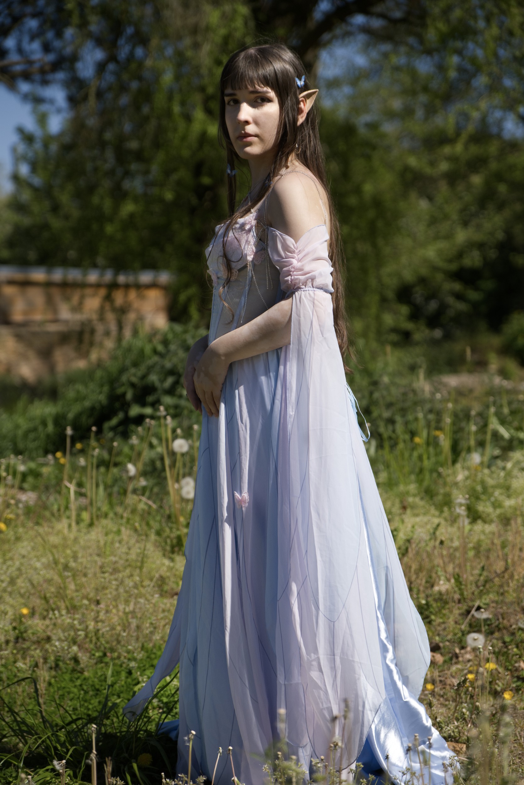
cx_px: 262
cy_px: 392
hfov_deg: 13.1
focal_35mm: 105
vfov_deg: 19.4
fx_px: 2290
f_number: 2.8
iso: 160
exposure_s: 1/4000
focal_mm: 70
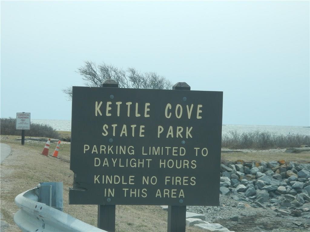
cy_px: 116
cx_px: 155
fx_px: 1048
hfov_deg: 16.8
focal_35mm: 117
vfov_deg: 12.7
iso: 125
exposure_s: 1/400
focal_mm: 20.9
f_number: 5.6
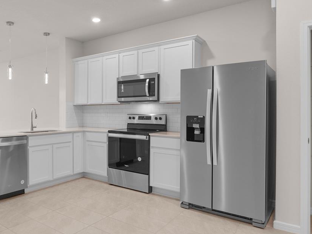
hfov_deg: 65.2
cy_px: 121
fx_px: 234
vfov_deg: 53.1
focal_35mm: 26
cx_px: 100
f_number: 8
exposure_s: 1/5
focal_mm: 14
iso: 320
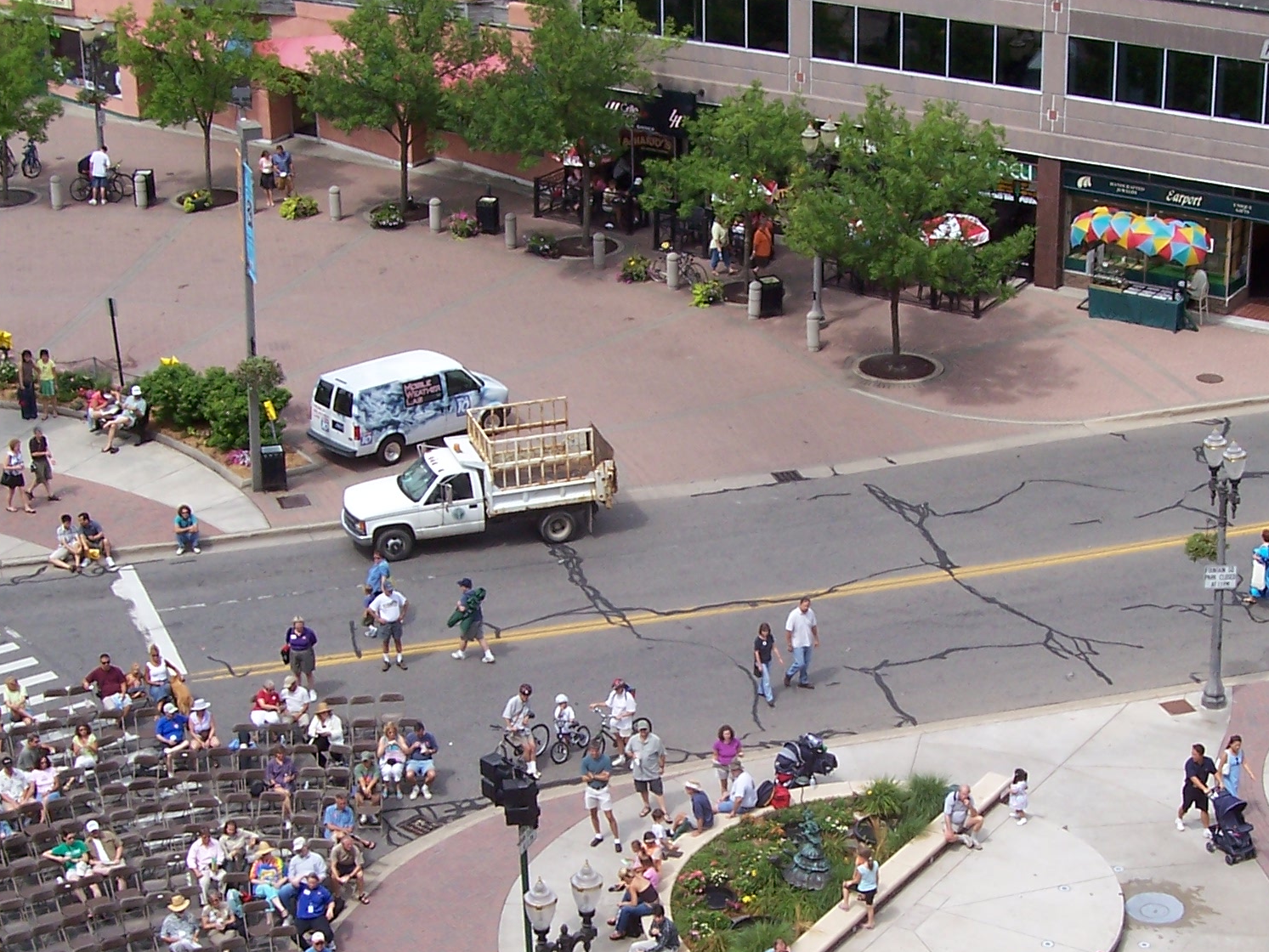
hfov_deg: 26.9
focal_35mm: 72
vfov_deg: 20.4
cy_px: 566
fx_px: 2640
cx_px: 803
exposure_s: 1/350
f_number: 5.6
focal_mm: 7
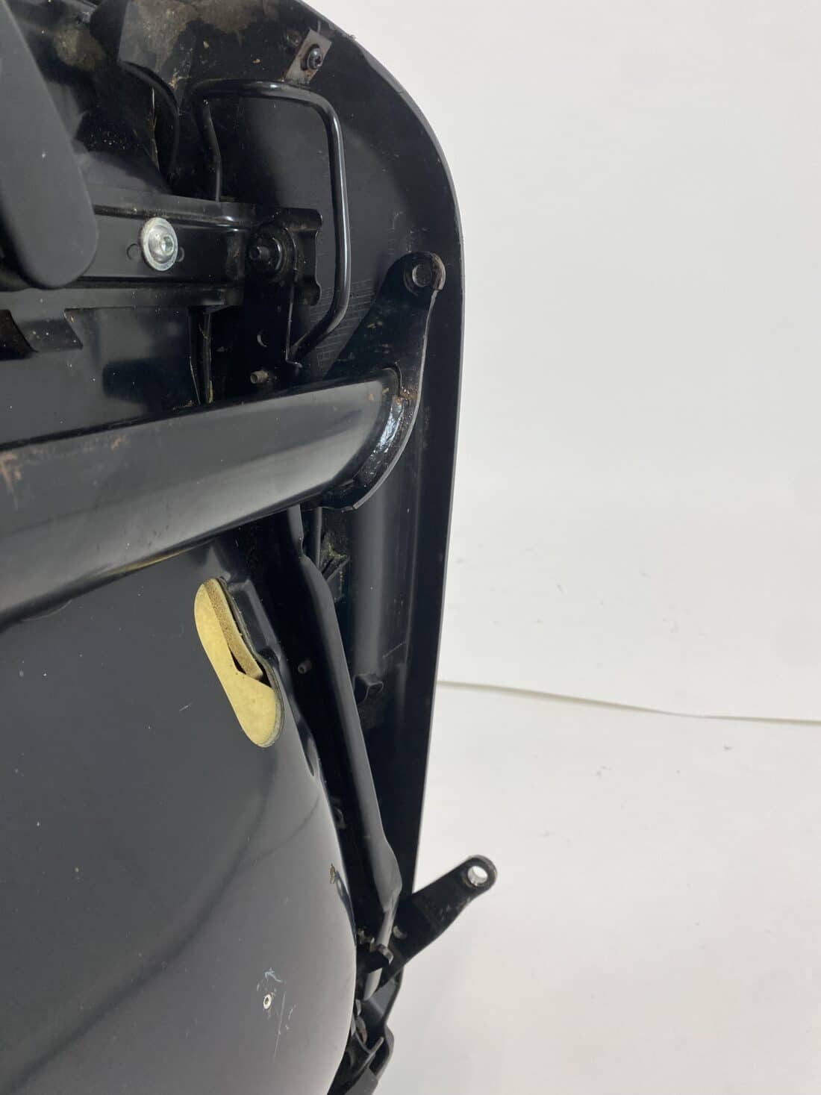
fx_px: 822
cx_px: 410
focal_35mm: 26
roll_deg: -0.3
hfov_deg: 53.1
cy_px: 548
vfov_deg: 67.3
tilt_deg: -16.5
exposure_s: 1/100
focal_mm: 4.25
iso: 100
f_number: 1.8
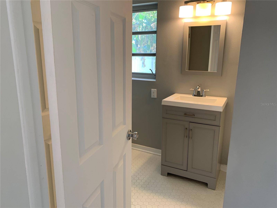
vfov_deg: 53.1
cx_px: 138
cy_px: 104
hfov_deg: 67.3
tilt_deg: -13.0
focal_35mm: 26
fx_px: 208
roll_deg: -0.2
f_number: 1.8
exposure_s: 1/60
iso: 64
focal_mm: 4.25
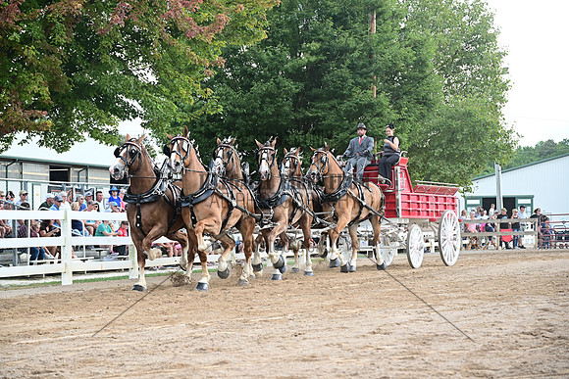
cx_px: 284
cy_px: 190
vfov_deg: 17.7
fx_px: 1217
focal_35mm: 77
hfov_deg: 26.3
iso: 640
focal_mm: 77
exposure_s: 1/516
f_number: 5
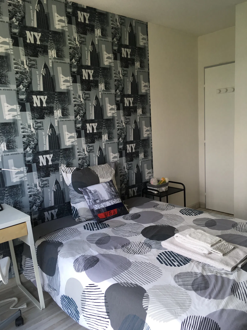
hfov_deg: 48.2
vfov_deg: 61.7
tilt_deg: -8.5
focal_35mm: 29
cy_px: 165
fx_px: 276
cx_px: 124
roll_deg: +3.5
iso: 25
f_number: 2.2
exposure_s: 1/50
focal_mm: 4.15
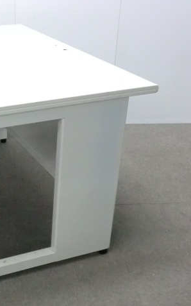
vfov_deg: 37.5
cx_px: 12
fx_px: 450
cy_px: 153
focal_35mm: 54
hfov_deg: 23.2
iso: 800
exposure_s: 1/50
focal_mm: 6.9
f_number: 3.9
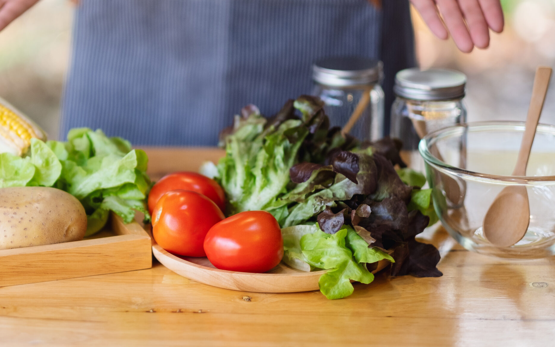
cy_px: 106
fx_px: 1785
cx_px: 181
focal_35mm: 118
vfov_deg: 11.1
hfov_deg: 17.6
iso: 200
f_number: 1.2
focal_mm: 56
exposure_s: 1/350
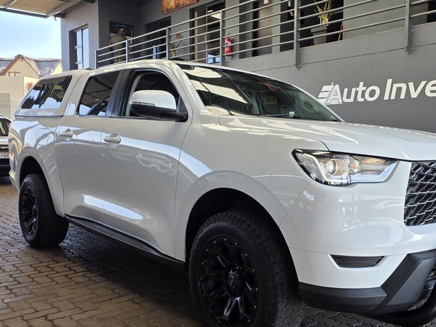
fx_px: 428
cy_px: 174
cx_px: 302
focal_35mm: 34
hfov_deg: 52.6
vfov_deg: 41.8
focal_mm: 6.25
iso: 16
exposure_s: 1/79.9
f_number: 1.7
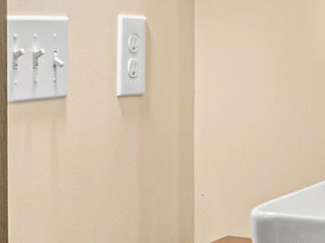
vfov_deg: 12.5
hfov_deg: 16.8
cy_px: 5
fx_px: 1098
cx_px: 88
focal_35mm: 117
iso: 1250
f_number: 5.6
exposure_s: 1/25
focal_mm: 18
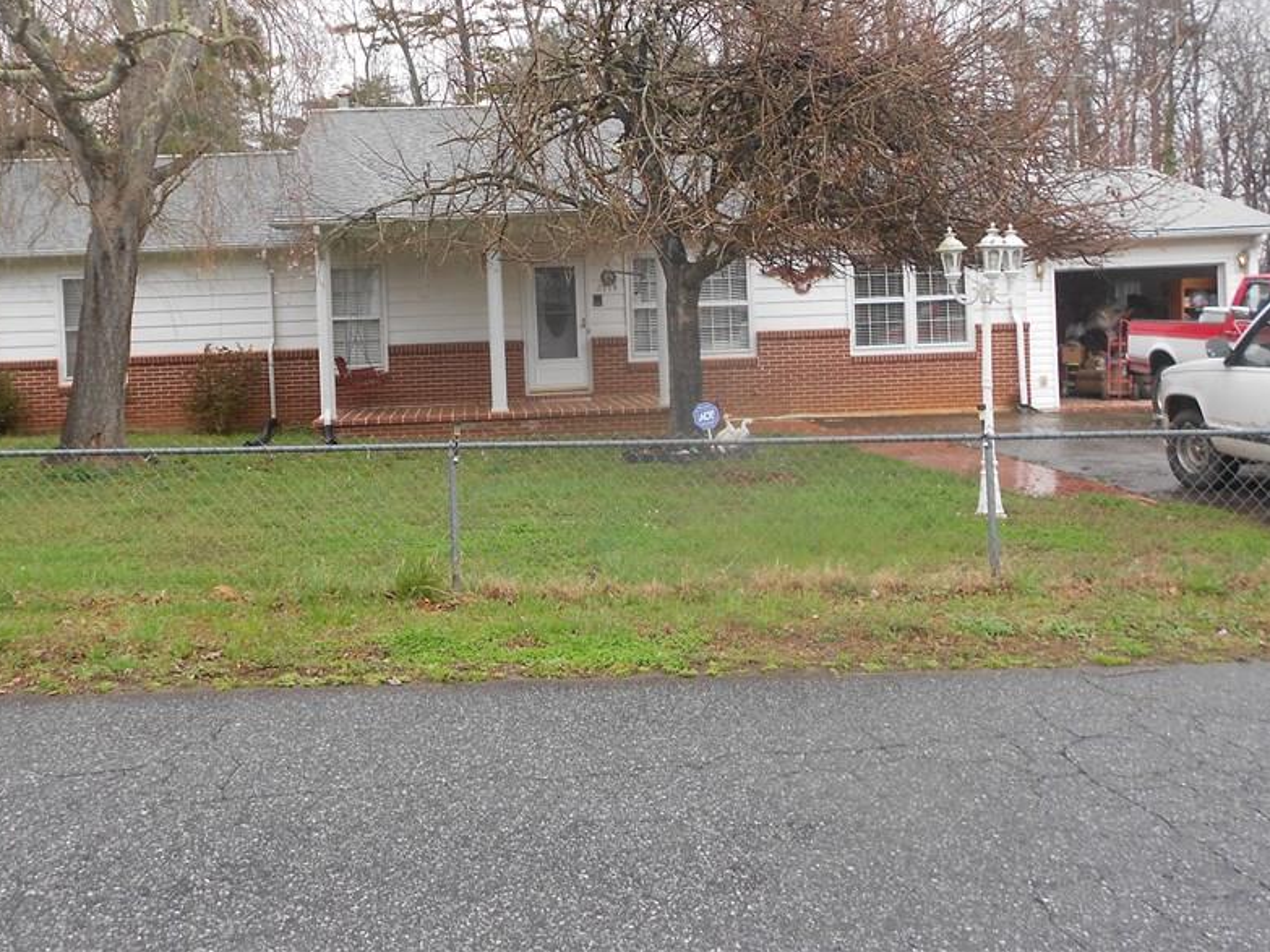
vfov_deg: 41.3
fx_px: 1247
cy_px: 331
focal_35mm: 34
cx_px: 560
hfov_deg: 53.8
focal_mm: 4.6
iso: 80
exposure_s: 1/60
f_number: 3.2
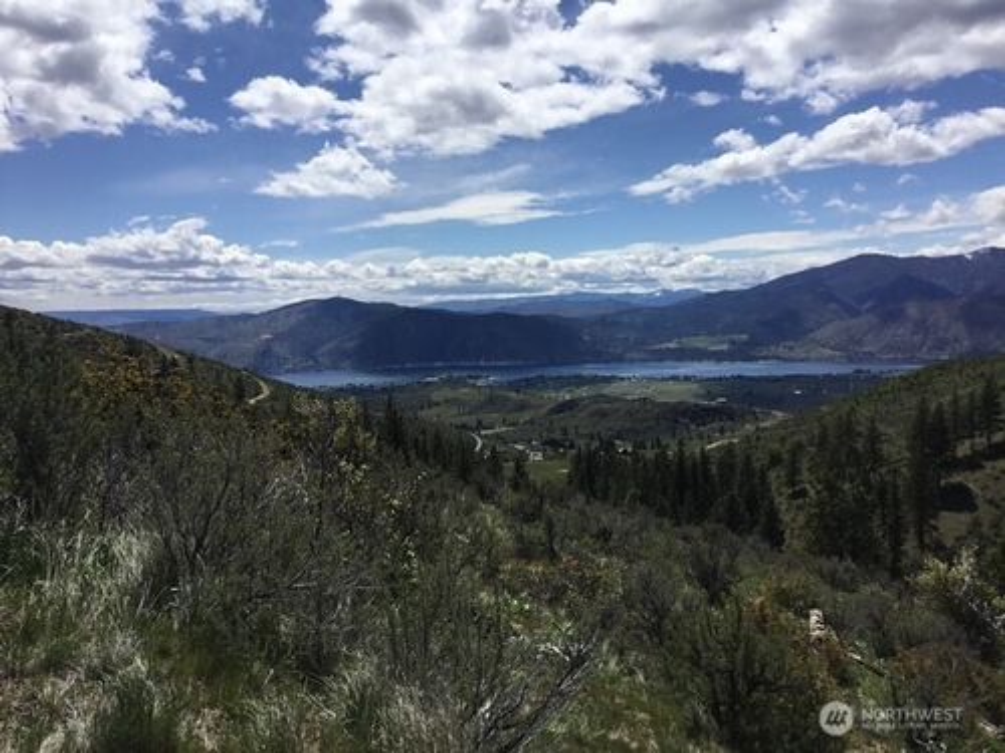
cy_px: 376
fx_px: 900
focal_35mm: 31
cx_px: 502
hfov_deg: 58.4
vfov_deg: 45.4
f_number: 2.4
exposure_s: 1/2717
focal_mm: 3.3
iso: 25
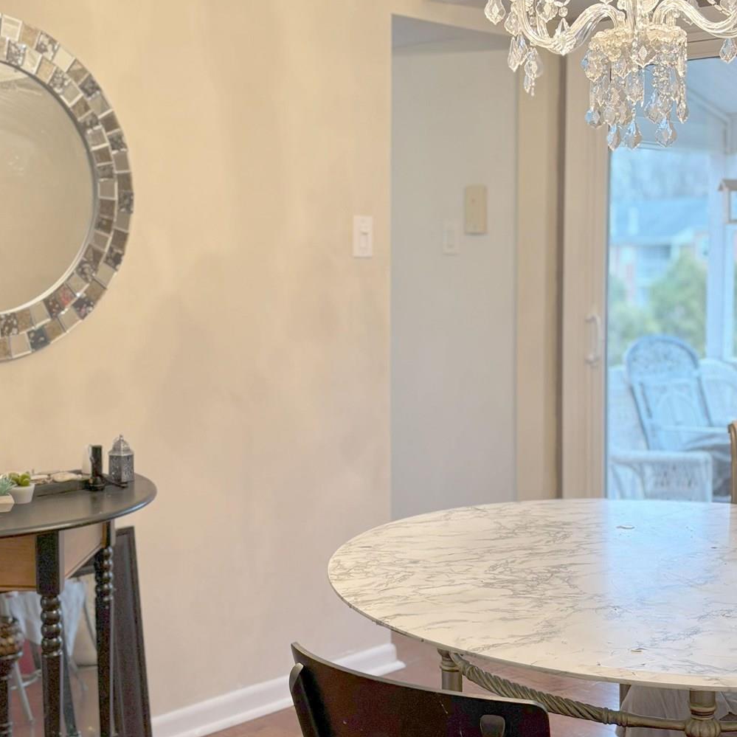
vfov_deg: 32.2
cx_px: 360
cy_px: 325
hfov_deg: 32.2
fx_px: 1277
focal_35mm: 53
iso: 64
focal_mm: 5.96
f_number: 1.6
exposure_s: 1/60
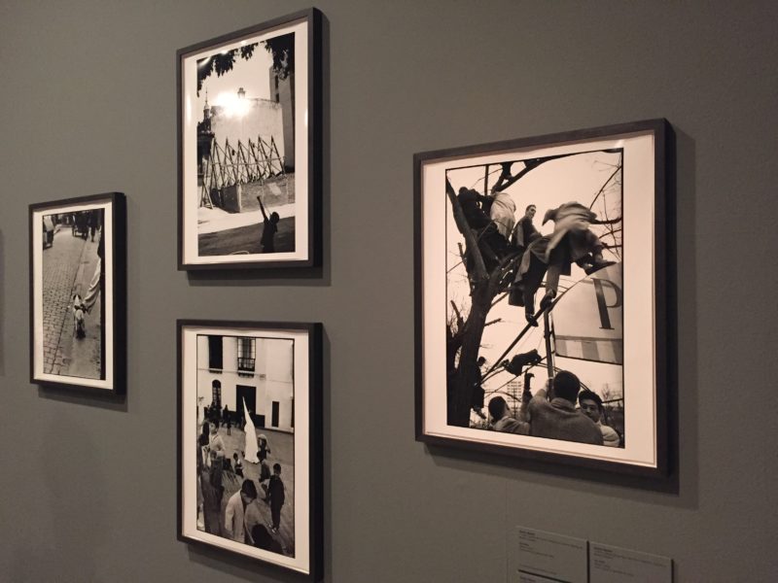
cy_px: 292
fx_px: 652
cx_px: 389
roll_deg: +0.9
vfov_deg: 48.2
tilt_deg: -1.3
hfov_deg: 61.7
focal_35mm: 29
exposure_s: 1/17
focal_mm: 4.15
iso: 250
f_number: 2.2
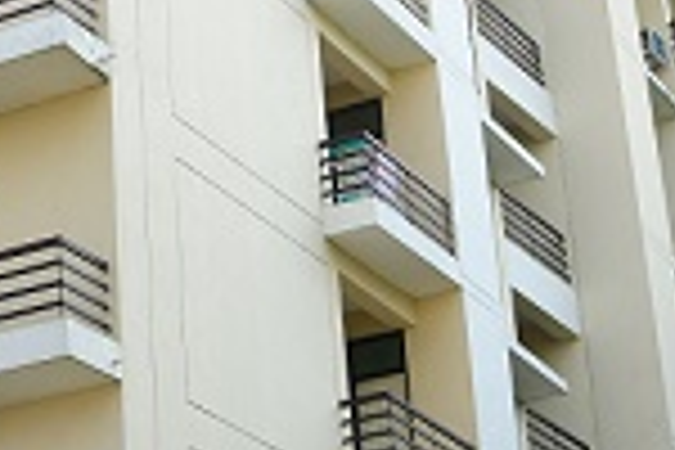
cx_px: -288
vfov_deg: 11.4
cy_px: 140
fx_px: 2250
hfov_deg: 15.9
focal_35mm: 120
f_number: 5.6
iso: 100
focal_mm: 24
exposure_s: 1/125
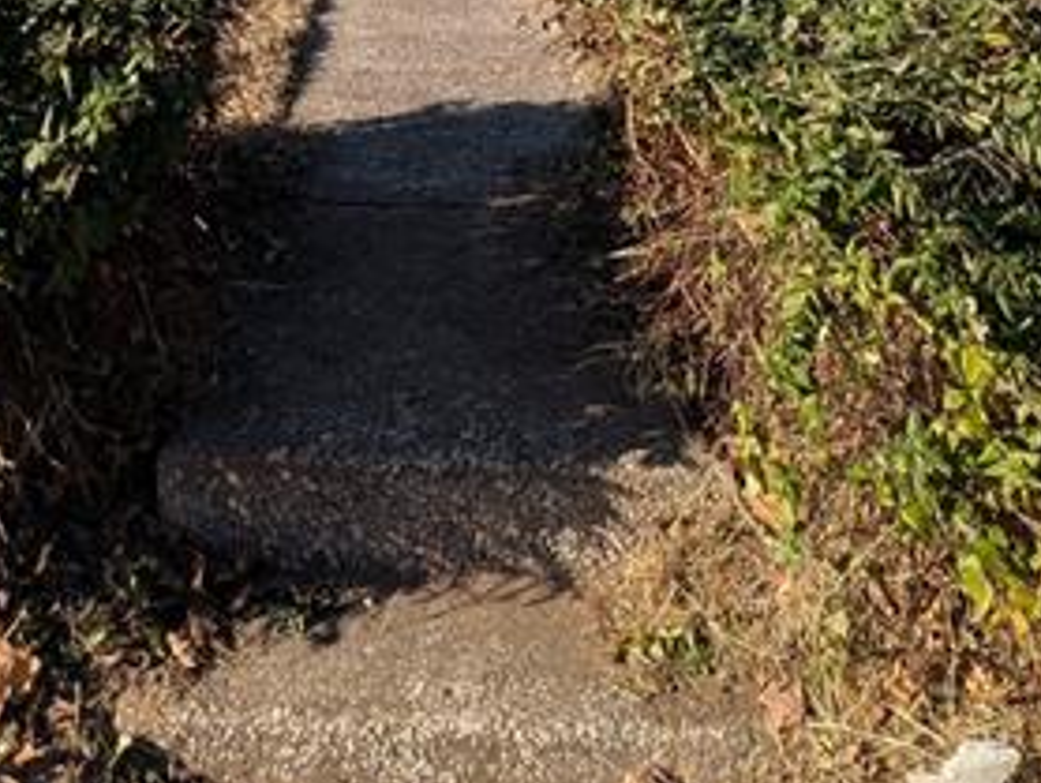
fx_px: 1324
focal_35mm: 44
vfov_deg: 26.3
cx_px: 359
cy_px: -315
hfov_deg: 42.4
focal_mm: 2.23
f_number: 1.95
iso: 39
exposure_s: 1/1437
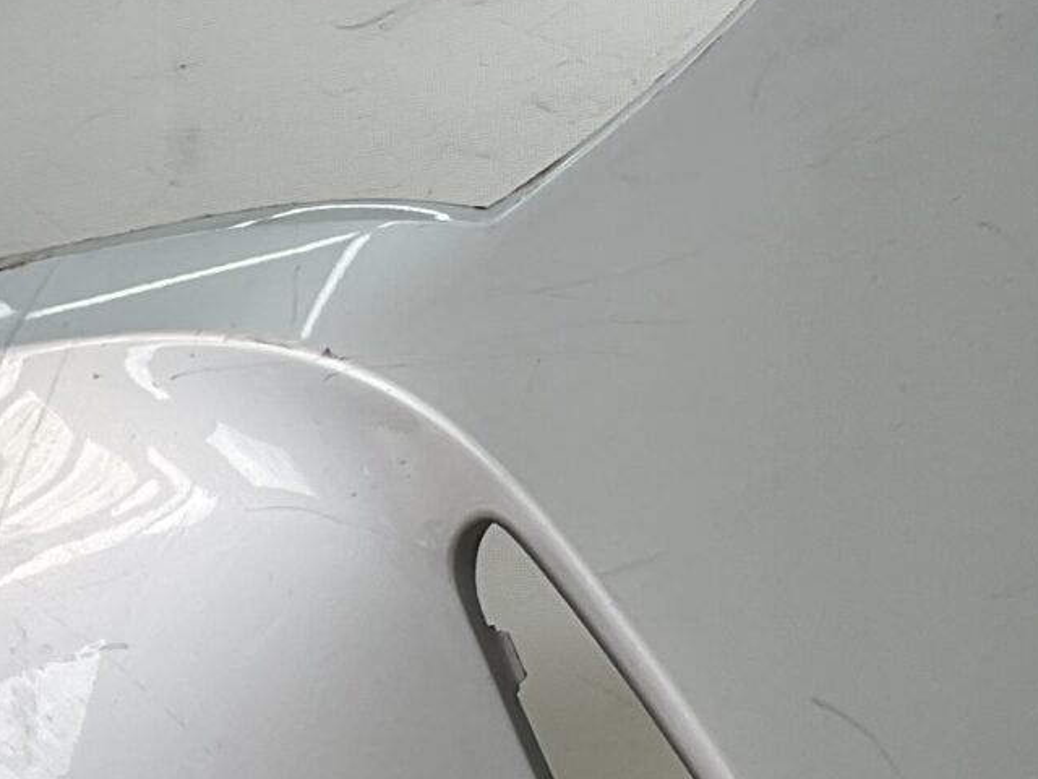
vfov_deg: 12.2
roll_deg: +10.5
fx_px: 3478
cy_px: 1120
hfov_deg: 16.2
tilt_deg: -14.1
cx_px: -238
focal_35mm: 116
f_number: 1.8
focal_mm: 3
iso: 16
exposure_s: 1/161
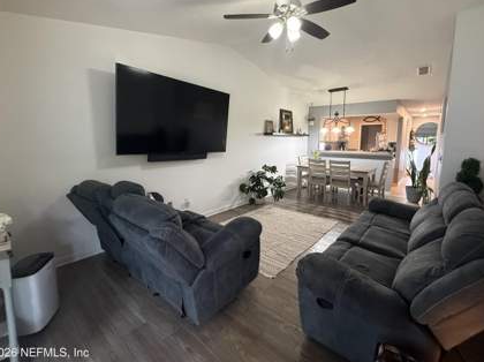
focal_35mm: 16
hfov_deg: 94.4
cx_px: 258
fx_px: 223
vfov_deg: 77.8
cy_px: 163
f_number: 2.2
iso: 640
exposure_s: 1/60
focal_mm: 2.22
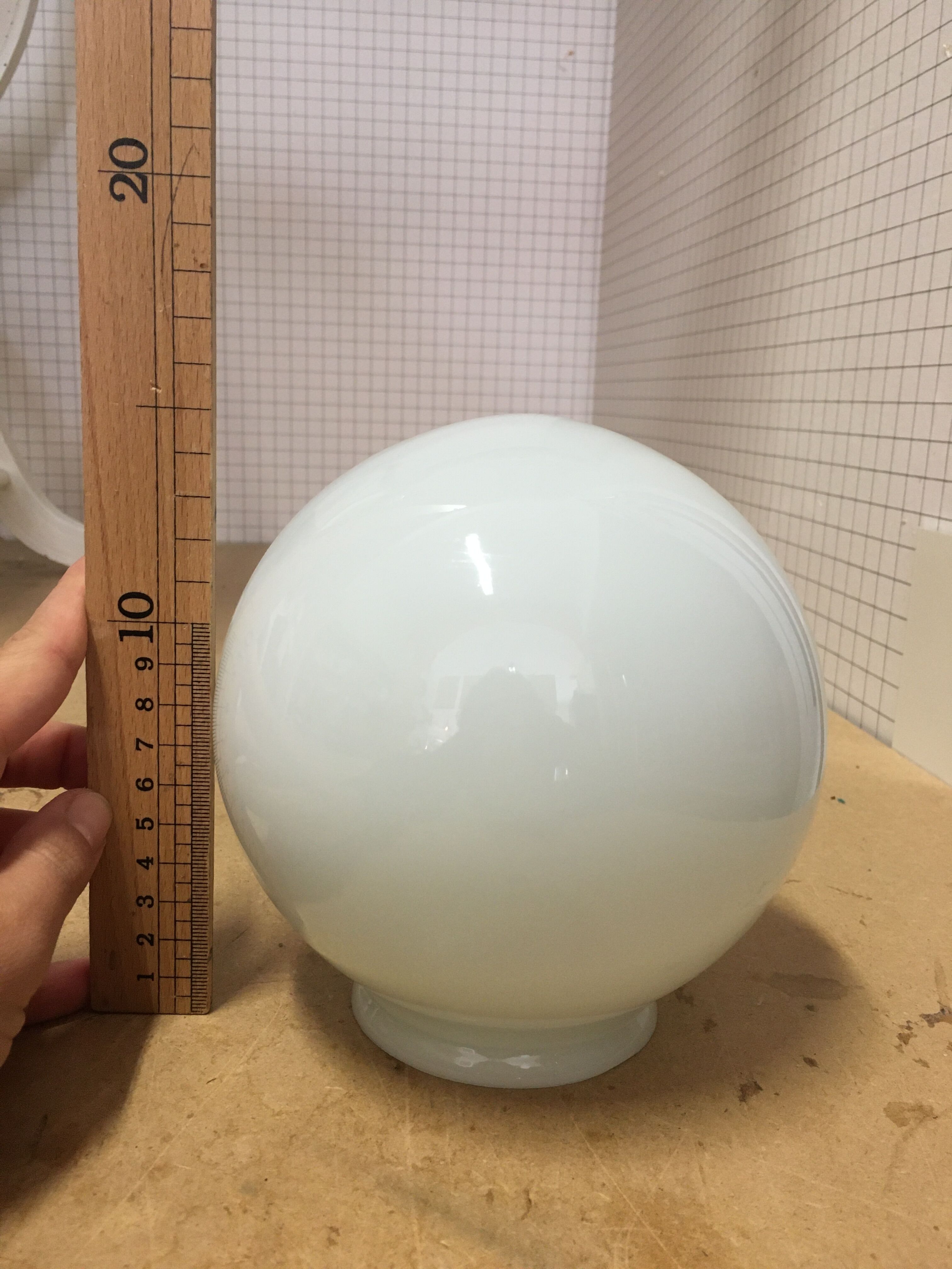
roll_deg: -2.2
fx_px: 1063
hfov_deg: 48.2
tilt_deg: -11.6
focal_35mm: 29
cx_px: 476
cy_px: 634
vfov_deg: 61.7
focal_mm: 4.15
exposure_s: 1/33
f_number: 2.2
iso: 160
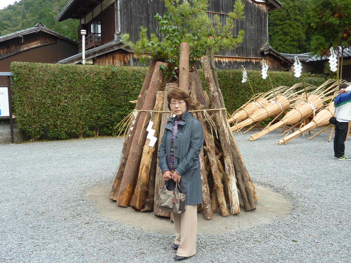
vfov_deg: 42.9
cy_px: 132
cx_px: 176
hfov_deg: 55.4
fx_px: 335
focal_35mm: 33
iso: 80
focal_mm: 4.1
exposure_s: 1/80
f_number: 3.3
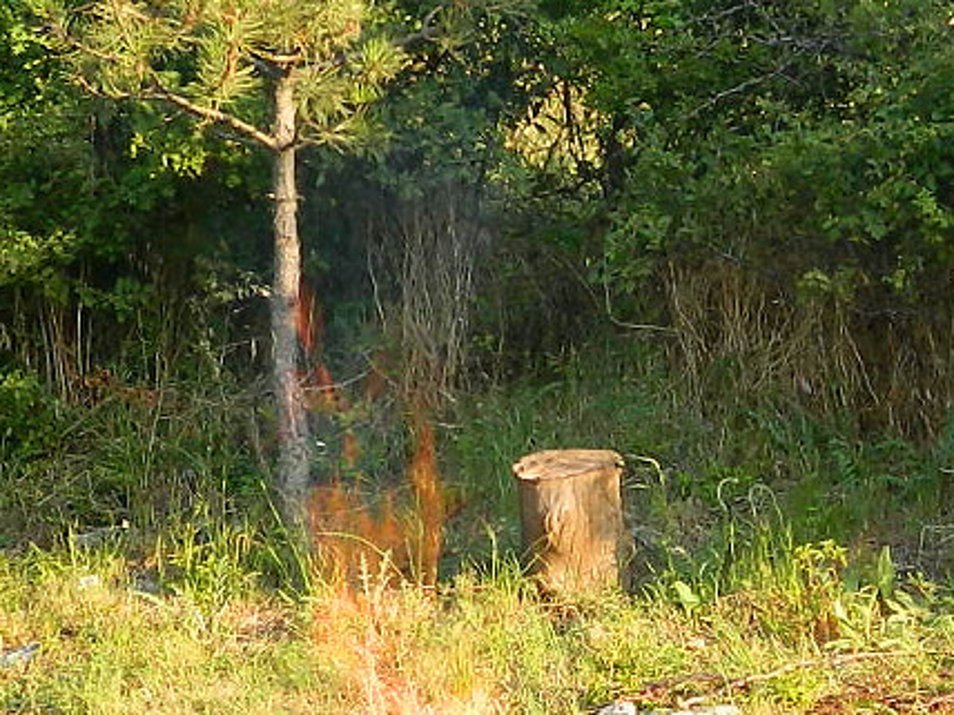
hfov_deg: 16.9
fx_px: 3197
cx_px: 611
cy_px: 644
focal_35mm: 116
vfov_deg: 12.7
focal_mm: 5.6
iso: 80
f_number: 3.2
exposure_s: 1/160
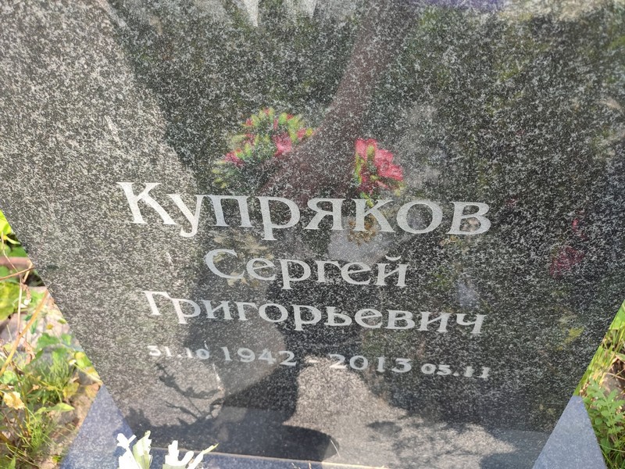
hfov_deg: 69.4
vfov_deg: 54.9
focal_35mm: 25
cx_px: 312
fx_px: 451
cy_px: 234
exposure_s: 1/100
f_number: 1.9
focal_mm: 6.04
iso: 58
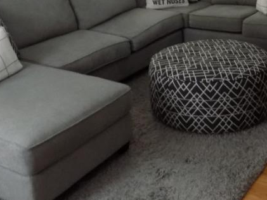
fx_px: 432
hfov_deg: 33.6
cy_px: -14
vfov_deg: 24.5
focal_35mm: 56
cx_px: 206
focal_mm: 4
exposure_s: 1/30
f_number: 3.1
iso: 360
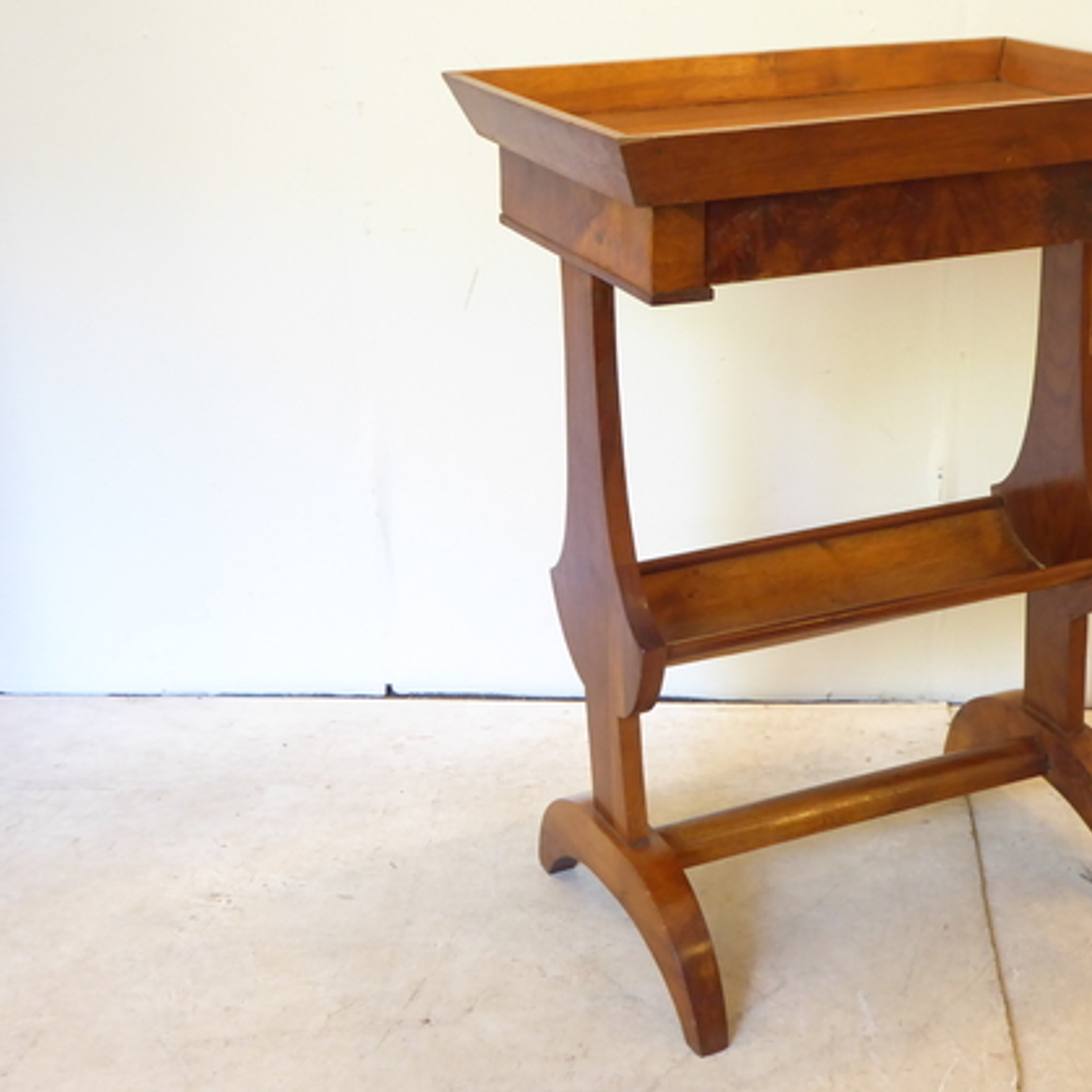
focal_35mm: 53
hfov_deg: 32.0
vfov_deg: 32.2
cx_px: 710
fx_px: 1892
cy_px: 525
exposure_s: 1/13
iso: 400
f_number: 3.8
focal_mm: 7.2
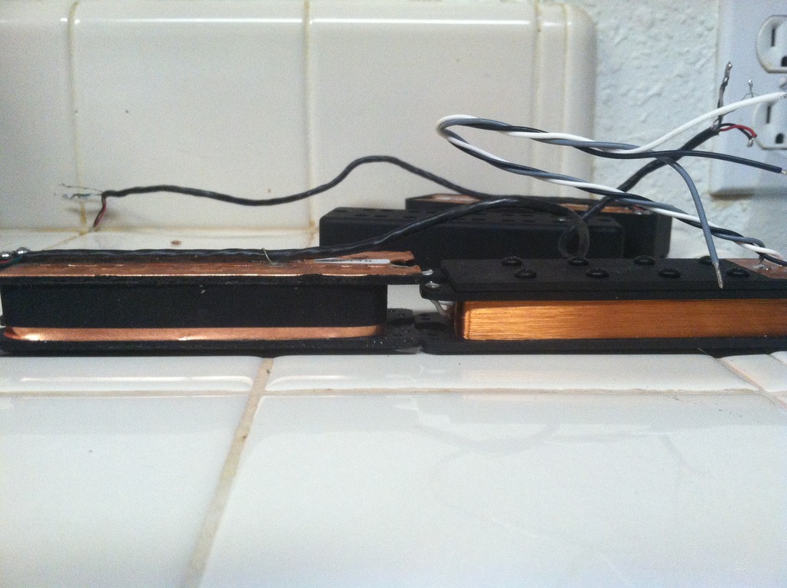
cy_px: 294
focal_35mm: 35
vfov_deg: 40.6
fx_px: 795
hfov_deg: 52.7
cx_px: 394
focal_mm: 3.85
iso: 250
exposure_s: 1/15
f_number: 2.8
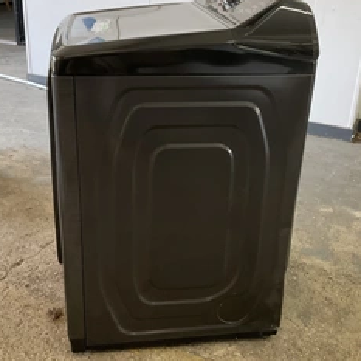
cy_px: 163
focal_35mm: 44
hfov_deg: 38.3
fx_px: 519
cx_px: 177
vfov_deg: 38.3
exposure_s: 1/60
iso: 80
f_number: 1.8
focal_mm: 3
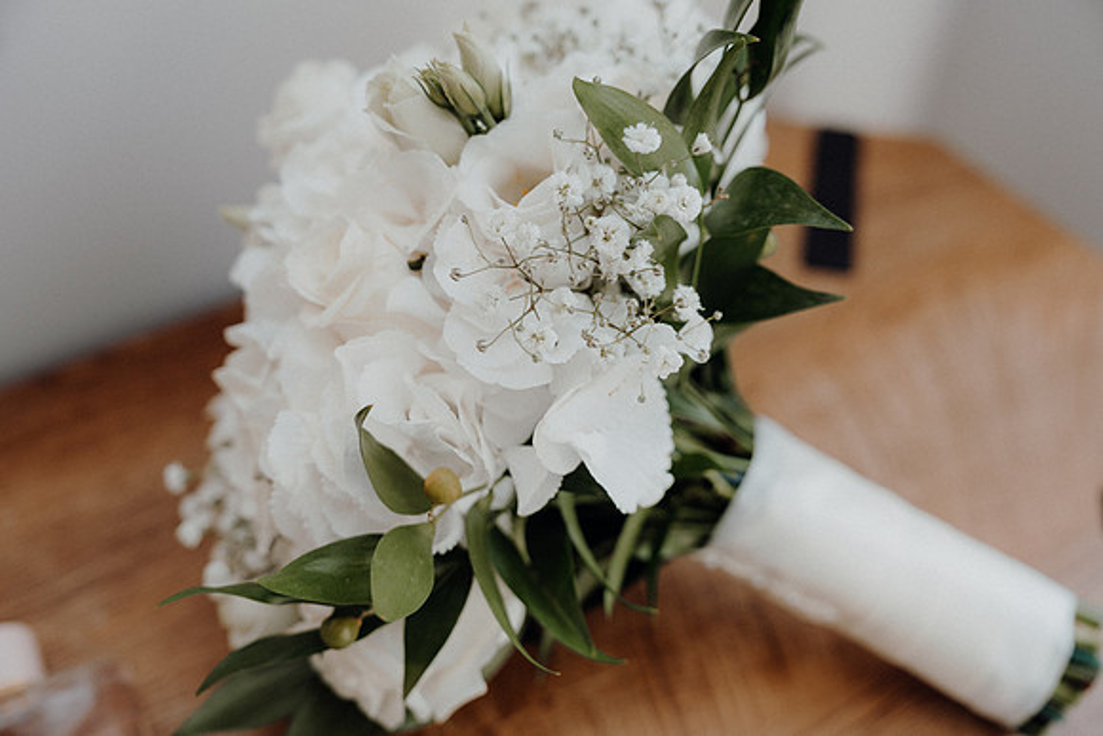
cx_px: 552
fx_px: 1257
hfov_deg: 47.4
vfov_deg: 32.6
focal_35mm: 41
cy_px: 368
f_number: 3.5
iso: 200
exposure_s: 1/160
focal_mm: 41
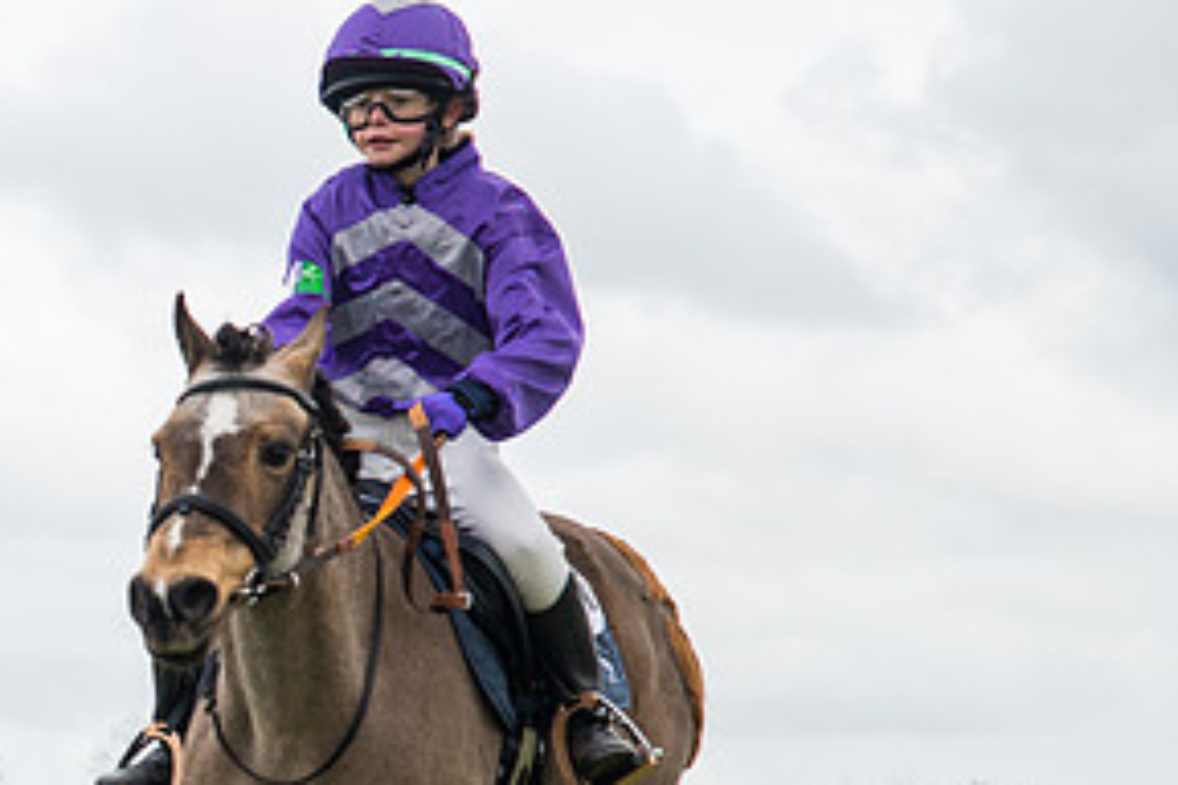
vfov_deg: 6.2
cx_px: -186
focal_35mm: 223
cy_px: 585
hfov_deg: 9.1
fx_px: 7296
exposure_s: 1/1250
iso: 800
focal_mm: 95
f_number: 5
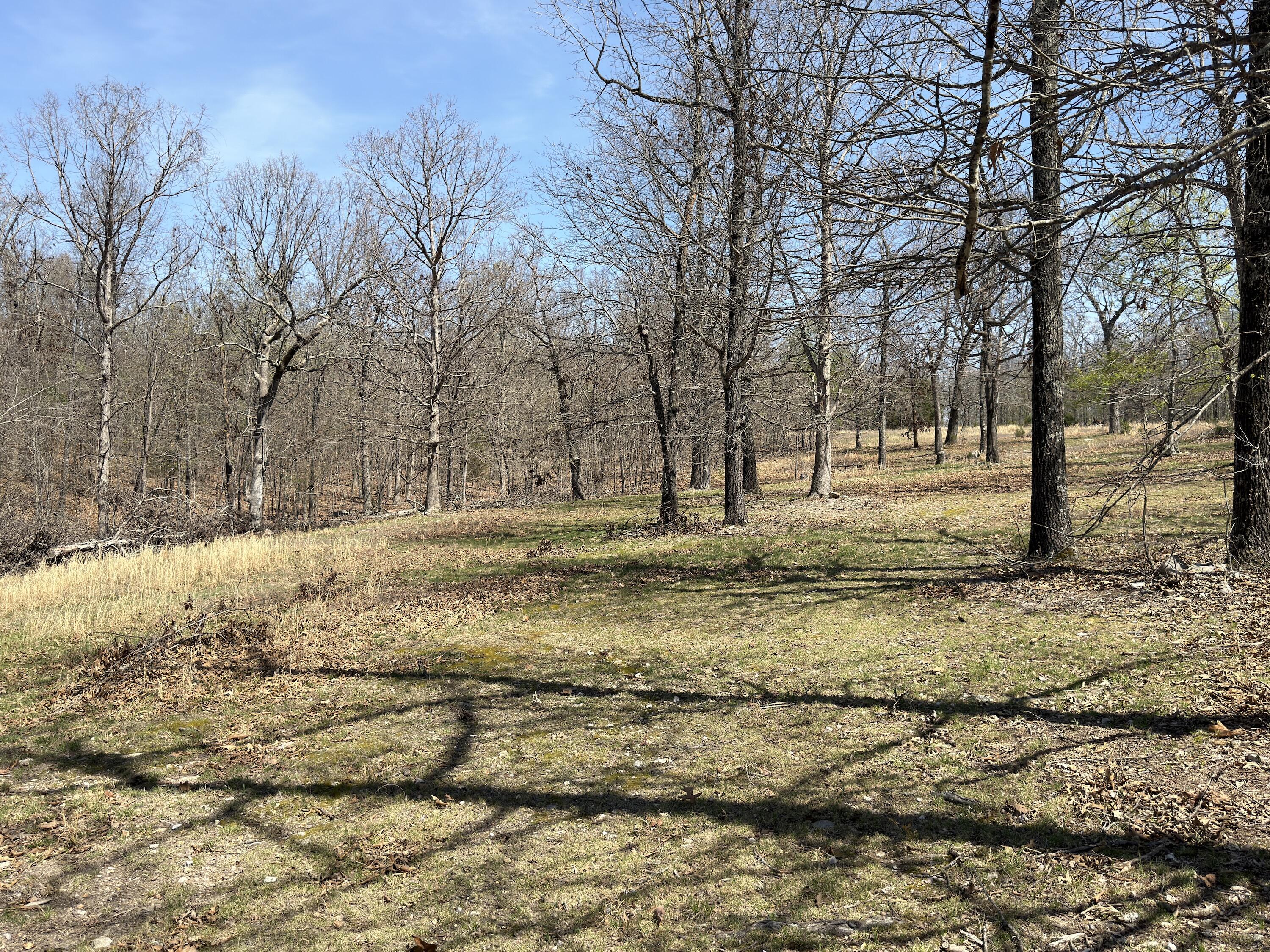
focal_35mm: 30
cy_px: 476
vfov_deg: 46.8
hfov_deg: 60.0
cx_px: 635
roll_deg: -0.6
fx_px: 1101
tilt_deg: +0.4
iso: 64
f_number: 1.78
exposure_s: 1/2915
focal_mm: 6.76
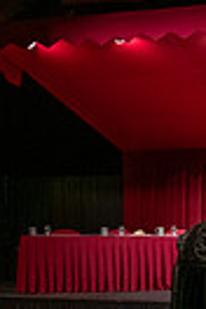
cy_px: 279
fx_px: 584
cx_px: 318
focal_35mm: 68
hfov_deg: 17.7
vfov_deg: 28.5
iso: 2000
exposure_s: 1/200
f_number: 4
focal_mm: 20
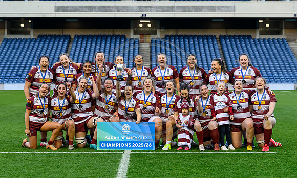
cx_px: 151
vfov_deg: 10.9
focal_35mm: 117
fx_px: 935
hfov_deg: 18.1
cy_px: 78
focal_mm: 99
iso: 3200
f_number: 4.5
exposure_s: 1/1000
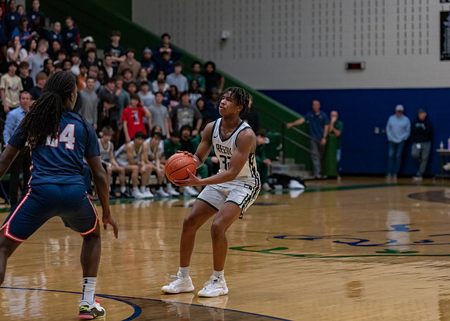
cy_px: 160
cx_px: 225
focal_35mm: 120
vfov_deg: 11.9
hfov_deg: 16.7
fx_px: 1534
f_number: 2.8
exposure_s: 1/1000
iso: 2500
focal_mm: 109
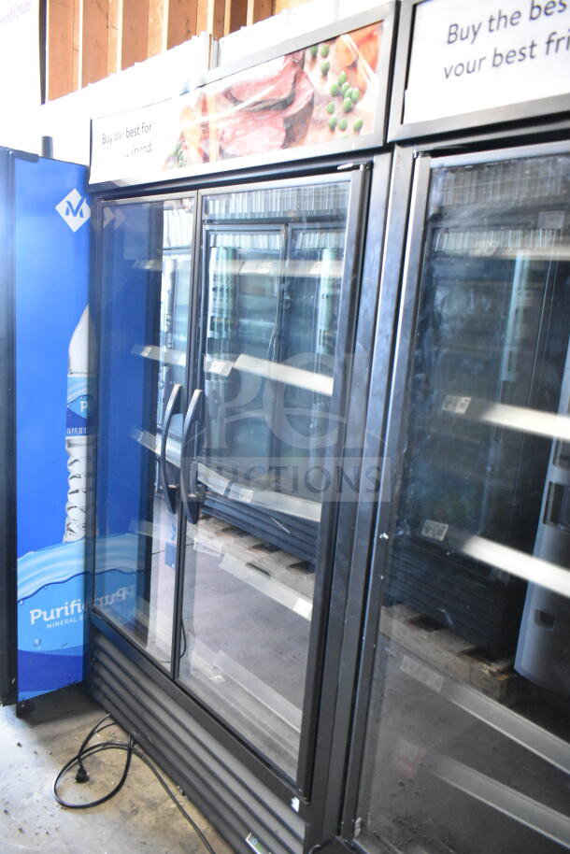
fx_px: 641
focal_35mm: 27
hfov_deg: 48.0
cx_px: 285
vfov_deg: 67.4
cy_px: 427
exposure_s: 1/30
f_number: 3.5
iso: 5000
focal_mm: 18
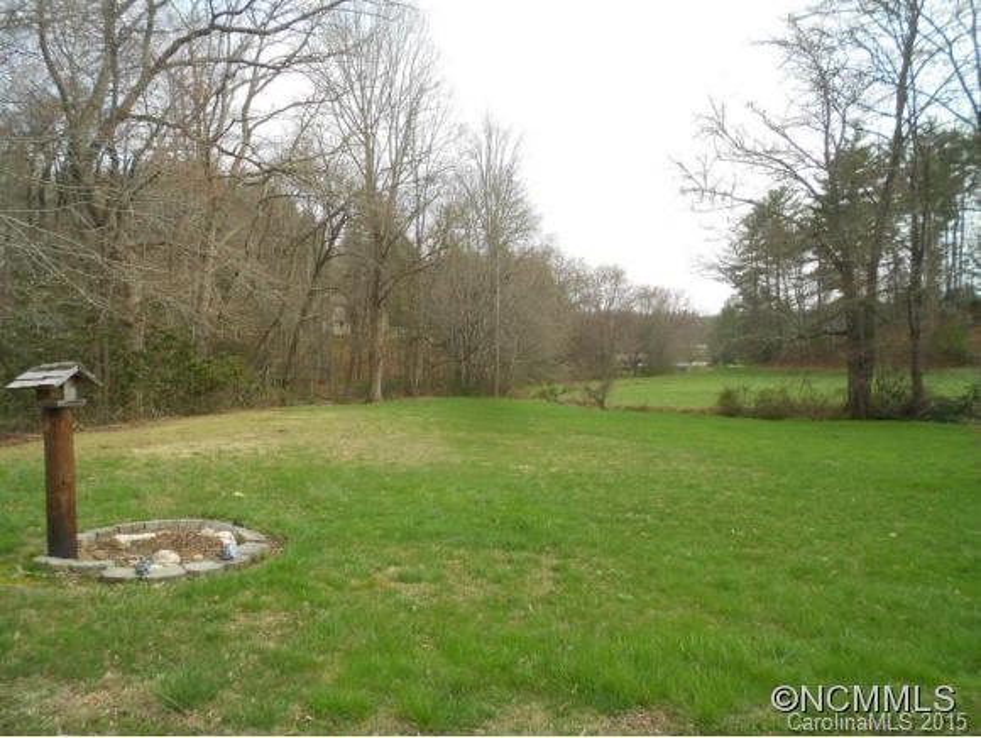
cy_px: 369
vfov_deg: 53.1
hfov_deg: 67.3
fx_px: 737
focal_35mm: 26
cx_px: 490
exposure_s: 1/320
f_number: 3.2
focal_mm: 4.6
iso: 80
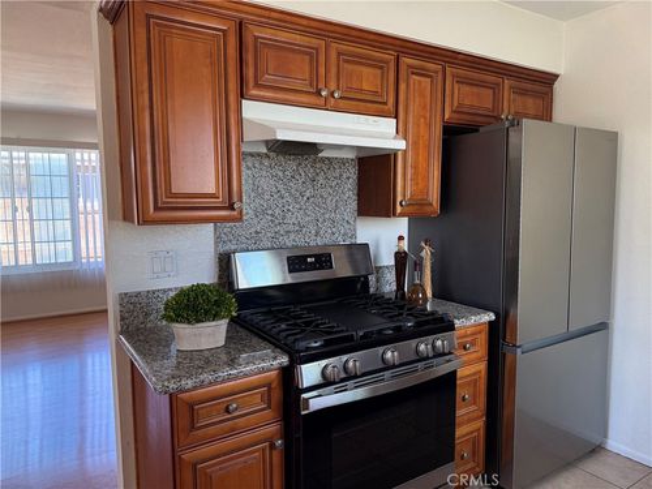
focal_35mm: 24
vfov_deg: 56.8
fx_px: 452
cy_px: 244
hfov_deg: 71.6
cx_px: 326
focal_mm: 6.76
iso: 200
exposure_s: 1/120
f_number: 1.78
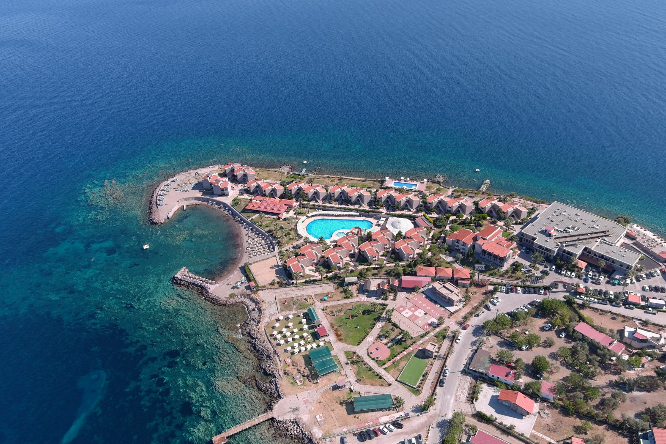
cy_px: 222
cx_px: 333
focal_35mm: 29
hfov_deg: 63.7
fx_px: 536
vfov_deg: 45.0
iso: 100
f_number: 2.8
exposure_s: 1/120
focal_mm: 10.57
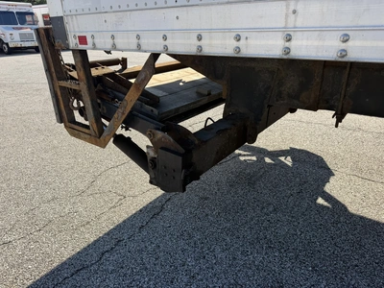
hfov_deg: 71.6
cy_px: 144
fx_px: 266
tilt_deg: -21.8
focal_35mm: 24
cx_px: 192
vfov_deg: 56.8
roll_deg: +2.6
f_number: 1.78
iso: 80
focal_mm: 6.76
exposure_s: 1/2169
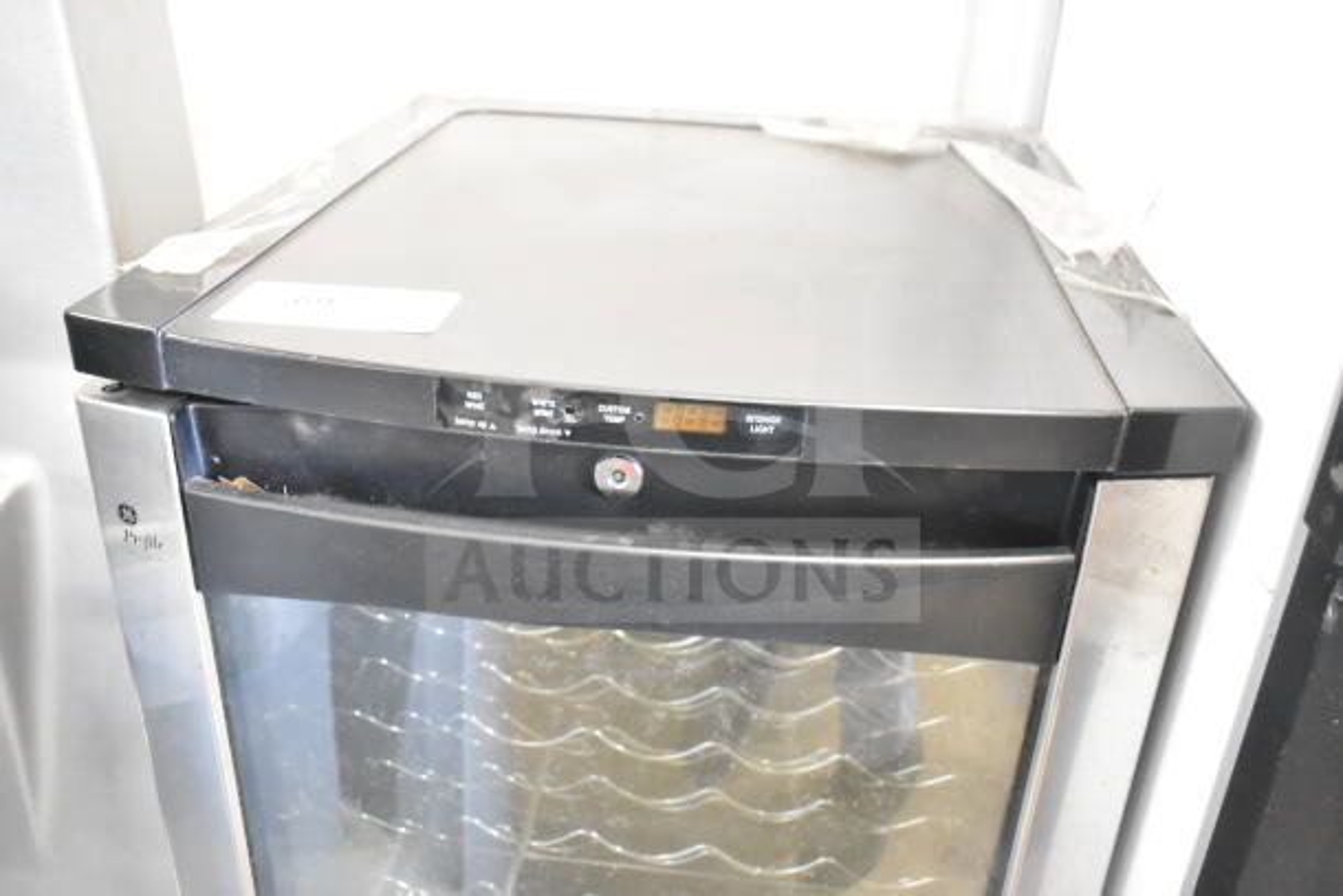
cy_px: 448
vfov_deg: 40.0
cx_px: 672
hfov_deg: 57.2
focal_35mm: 33
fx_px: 1231
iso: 7200
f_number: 3.8
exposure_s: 1/30
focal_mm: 22
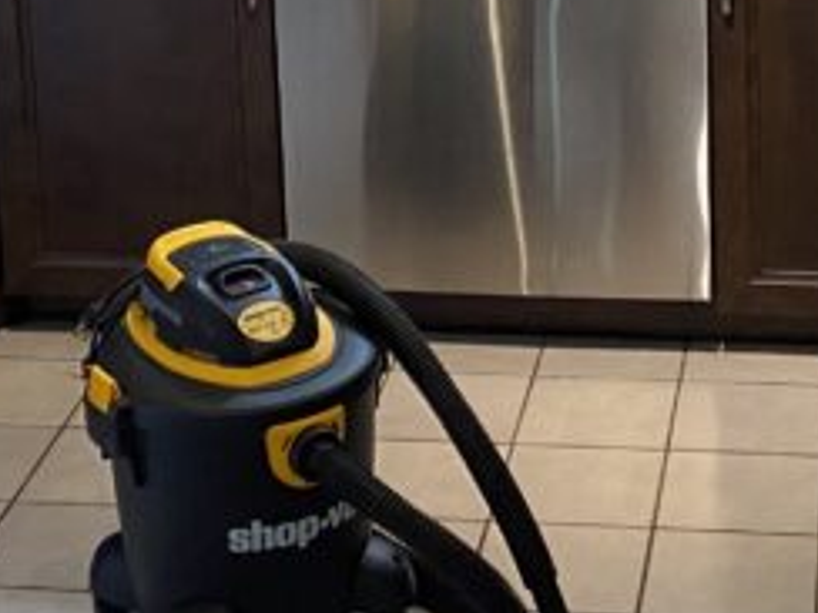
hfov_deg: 18.0
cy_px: -107
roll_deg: +1.4
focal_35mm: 109
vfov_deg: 13.2
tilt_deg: -15.1
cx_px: 493
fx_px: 2576
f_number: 1.8
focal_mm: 4.25
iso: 160
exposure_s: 1/60
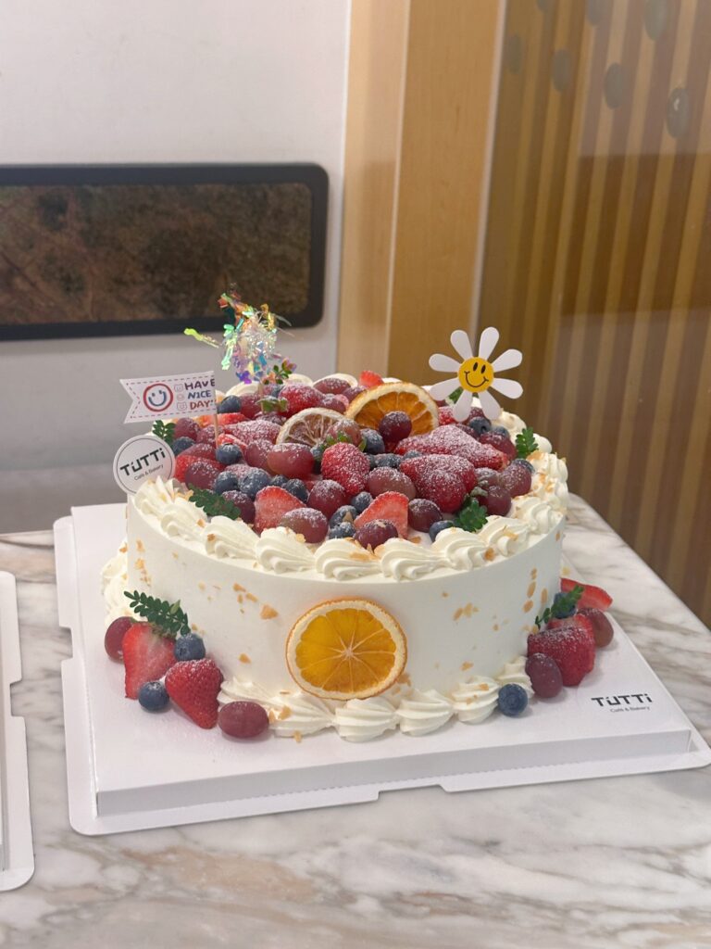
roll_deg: -1.4
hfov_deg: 30.3
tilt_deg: -23.5
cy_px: 474
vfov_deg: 39.7
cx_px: 356
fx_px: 1315
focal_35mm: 48
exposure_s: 1/33
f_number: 1.78
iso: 200
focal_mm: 6.86
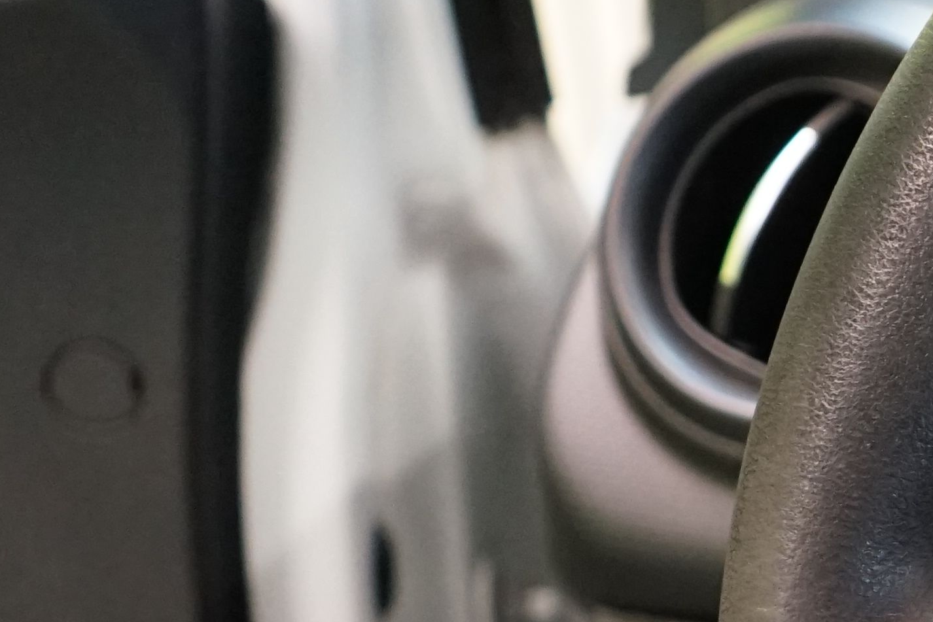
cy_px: 706
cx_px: 1905
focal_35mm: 122
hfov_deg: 14.0
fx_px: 3162
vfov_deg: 11.1
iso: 2500
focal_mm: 29
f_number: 3.5
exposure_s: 1/30
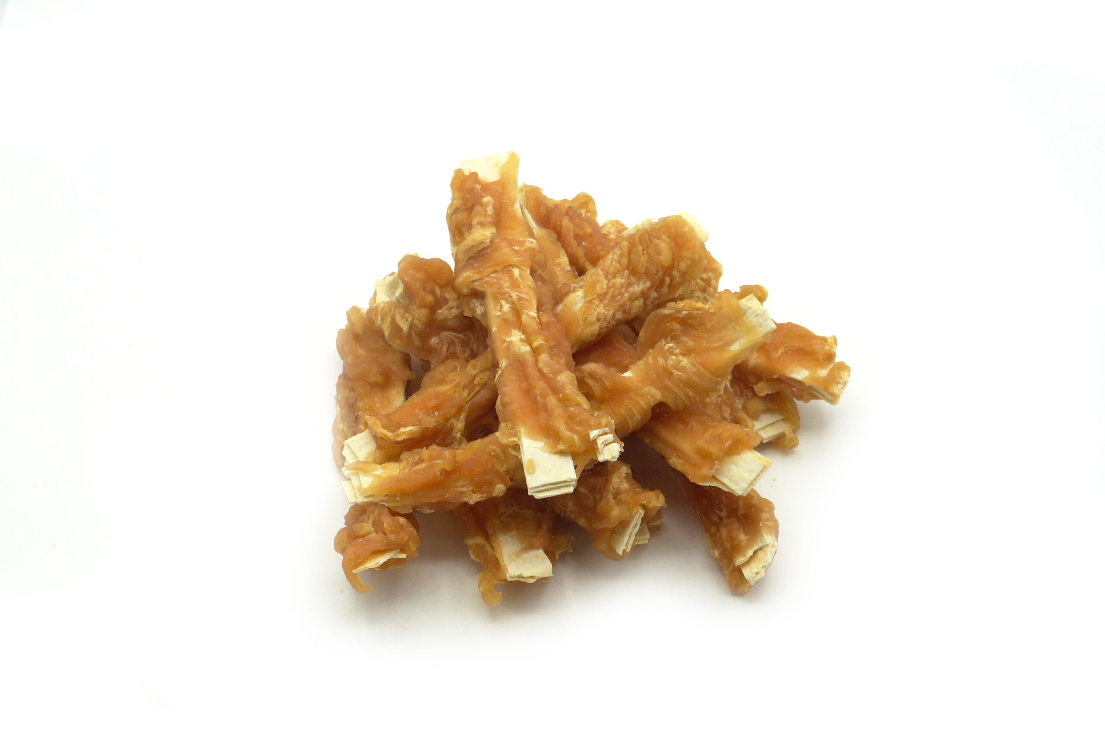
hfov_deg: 55.1
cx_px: 552
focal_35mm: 34
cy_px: 368
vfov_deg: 38.3
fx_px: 1058
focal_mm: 23
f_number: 10
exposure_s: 1/125
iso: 100
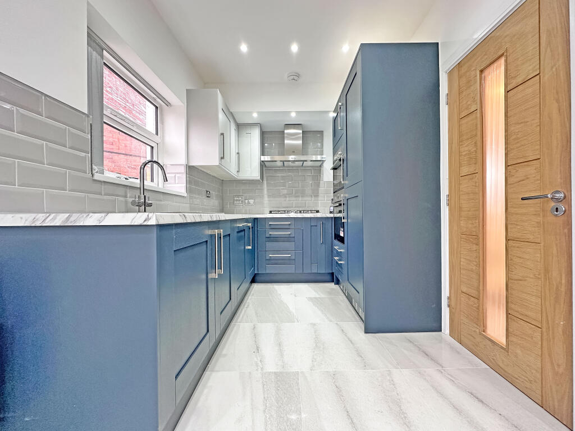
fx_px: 233
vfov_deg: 85.7
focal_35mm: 14
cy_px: 216
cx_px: 288
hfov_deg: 102.1
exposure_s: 1/99
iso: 160
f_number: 2.2
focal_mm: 2.22
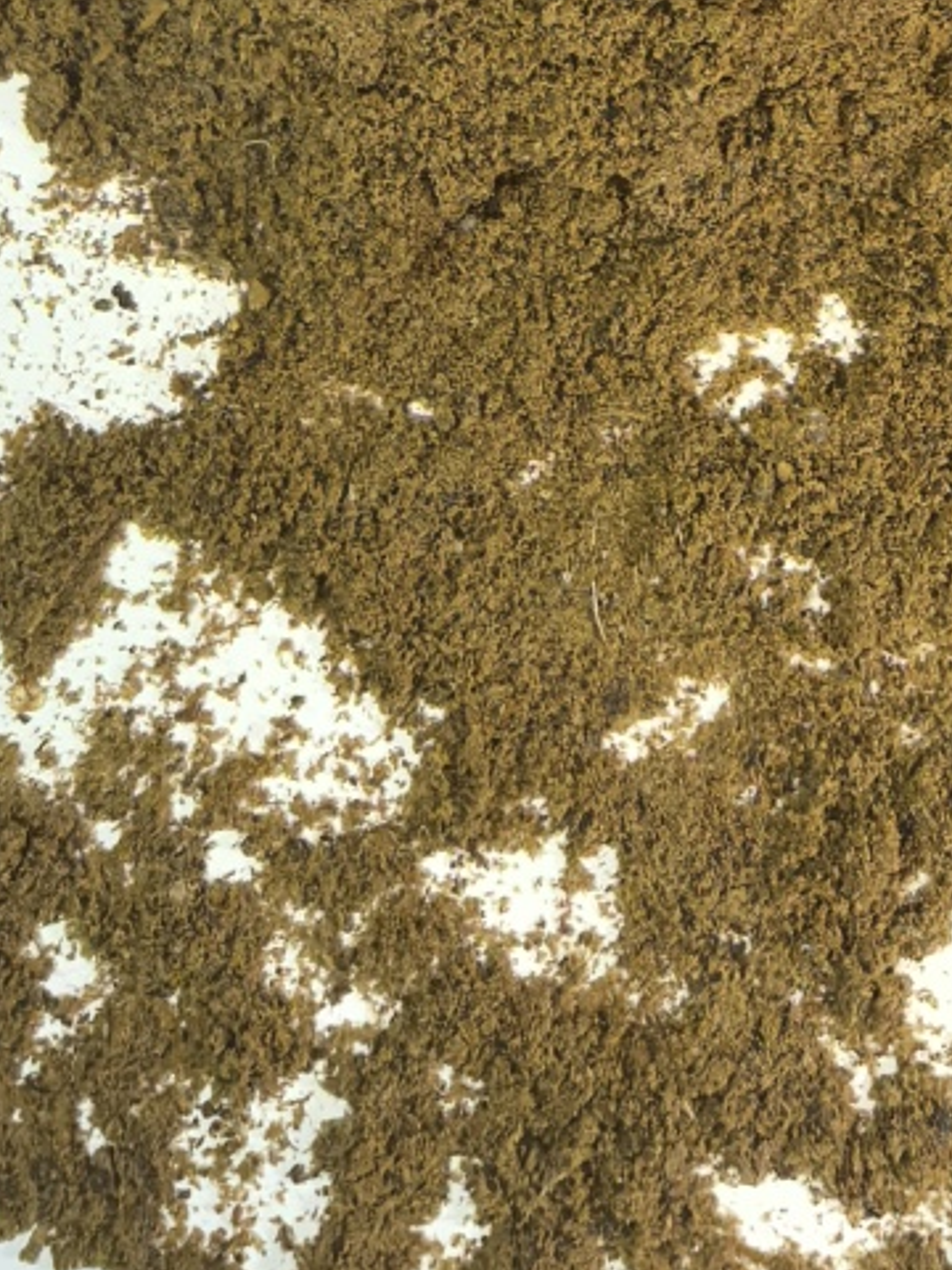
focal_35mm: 60
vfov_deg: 31.4
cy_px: 253
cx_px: 814
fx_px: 2200
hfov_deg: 23.9
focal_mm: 1.76
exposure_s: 1/100
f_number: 2.2
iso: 160
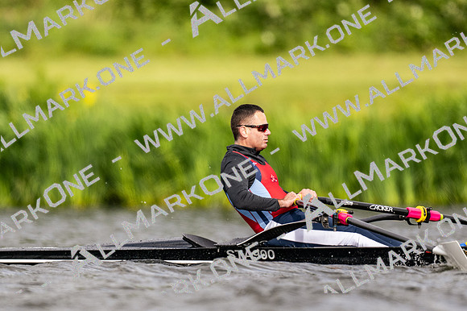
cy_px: 156
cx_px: 234
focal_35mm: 900
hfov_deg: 2.3
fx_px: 11668
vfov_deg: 1.5
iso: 500
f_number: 4
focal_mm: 600
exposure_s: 1/2500
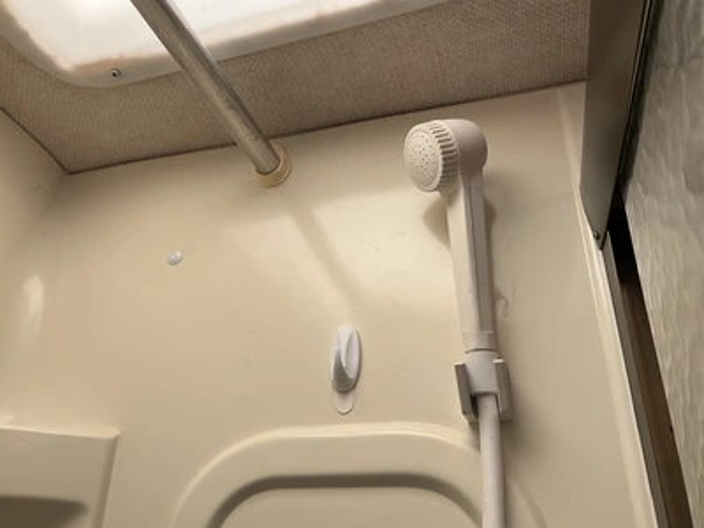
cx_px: 352
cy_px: 264
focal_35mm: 29
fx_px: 590
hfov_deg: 61.7
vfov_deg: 48.2
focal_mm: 3
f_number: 1.8
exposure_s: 1/122
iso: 40
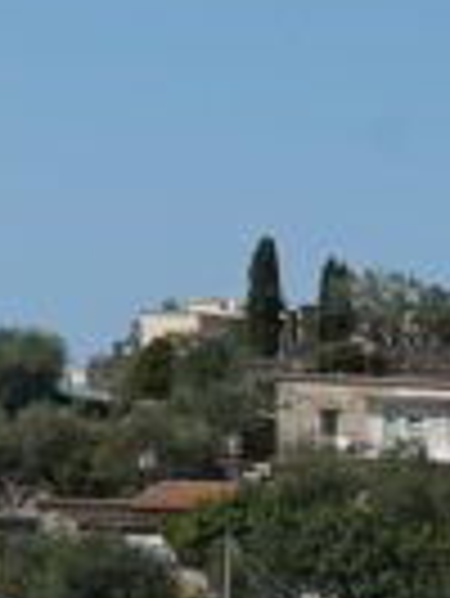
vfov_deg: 10.8
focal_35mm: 178
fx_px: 3080
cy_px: 805
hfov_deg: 7.3
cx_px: 1390
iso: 100
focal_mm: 16
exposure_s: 1/200
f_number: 13
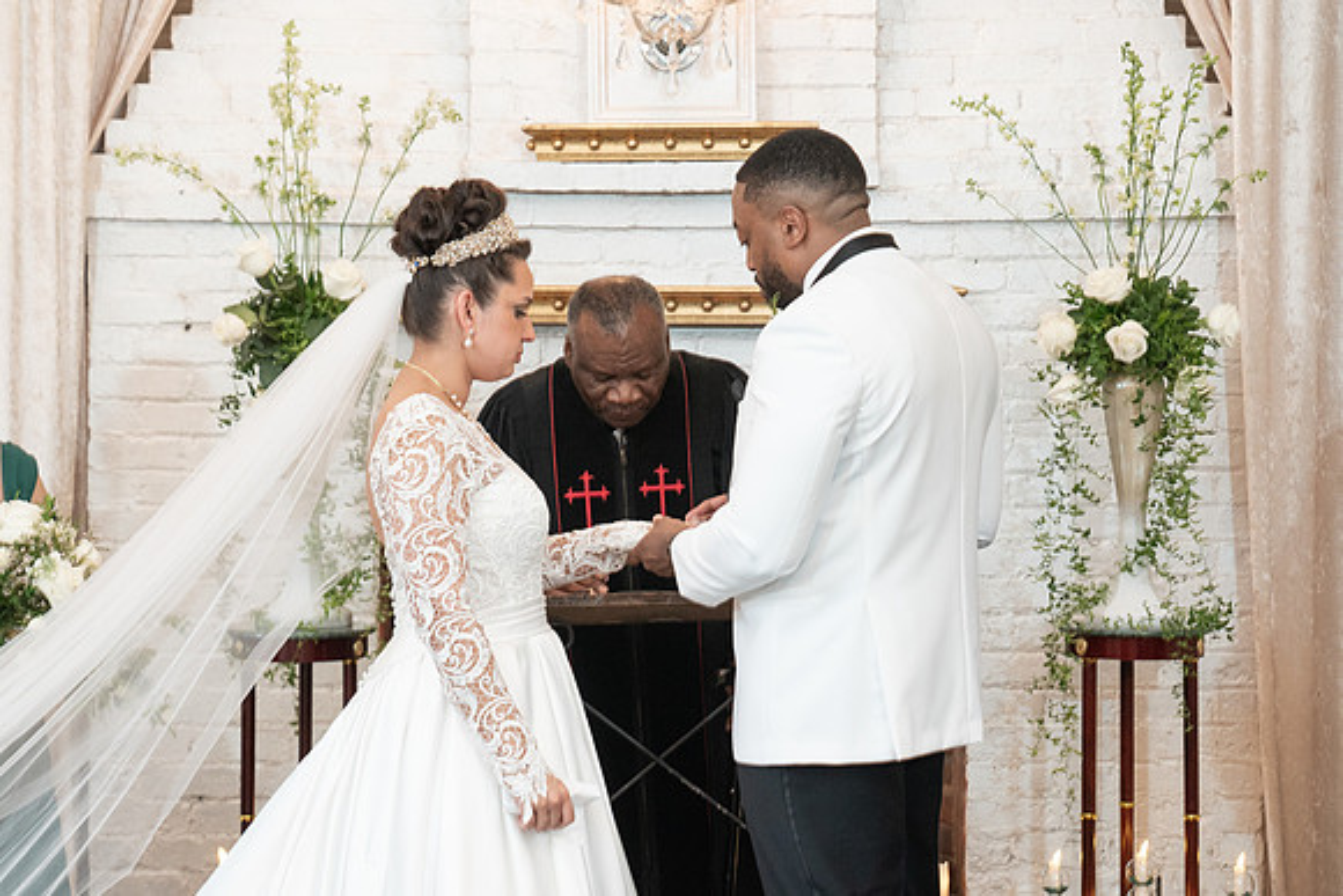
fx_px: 3410
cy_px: 460
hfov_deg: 22.3
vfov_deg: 15.0
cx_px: 639
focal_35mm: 91
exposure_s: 1/100
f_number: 4
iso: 2000
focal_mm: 69
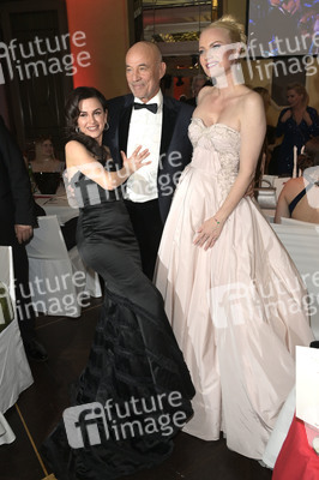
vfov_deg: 73.8
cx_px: 160
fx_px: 320
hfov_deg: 53.1
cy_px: 240
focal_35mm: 24
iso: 1000
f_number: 5.6
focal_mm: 24
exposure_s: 1/100
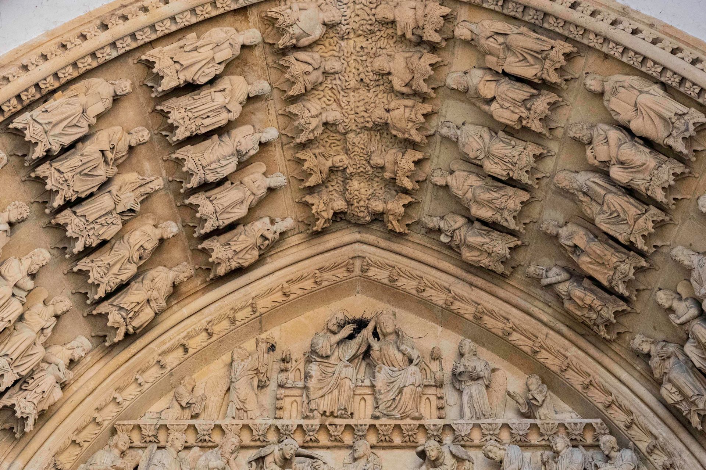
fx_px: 1336
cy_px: 225
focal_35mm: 68
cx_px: 338
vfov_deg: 20.0
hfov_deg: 29.6
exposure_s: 1/1600
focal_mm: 61
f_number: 7.1
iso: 8000
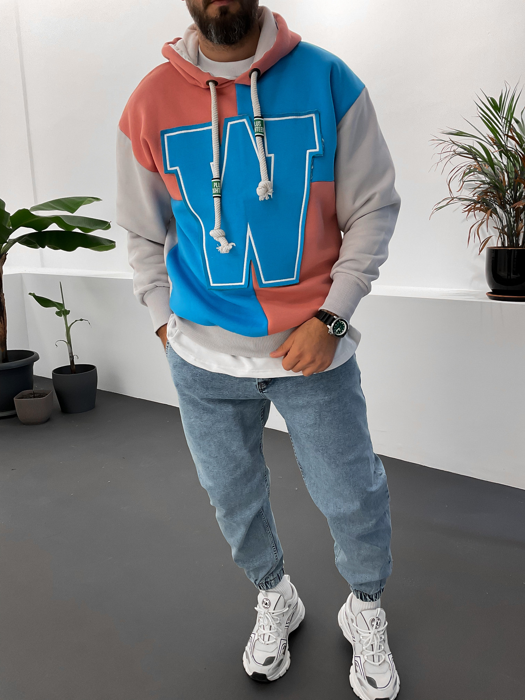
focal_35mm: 29
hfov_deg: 48.2
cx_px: 262
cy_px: 350
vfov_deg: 61.7
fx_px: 586
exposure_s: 1/100
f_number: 1.8
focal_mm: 3
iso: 64
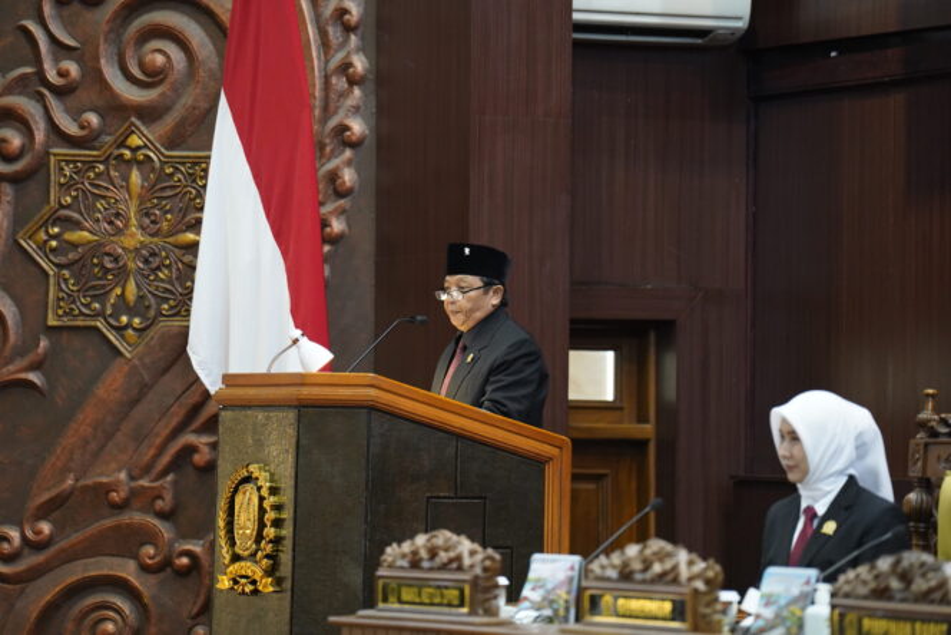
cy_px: 318
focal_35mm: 200
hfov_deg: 10.3
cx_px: 476
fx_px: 5284
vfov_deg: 6.9
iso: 5000
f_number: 2.8
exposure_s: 1/100
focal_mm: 200
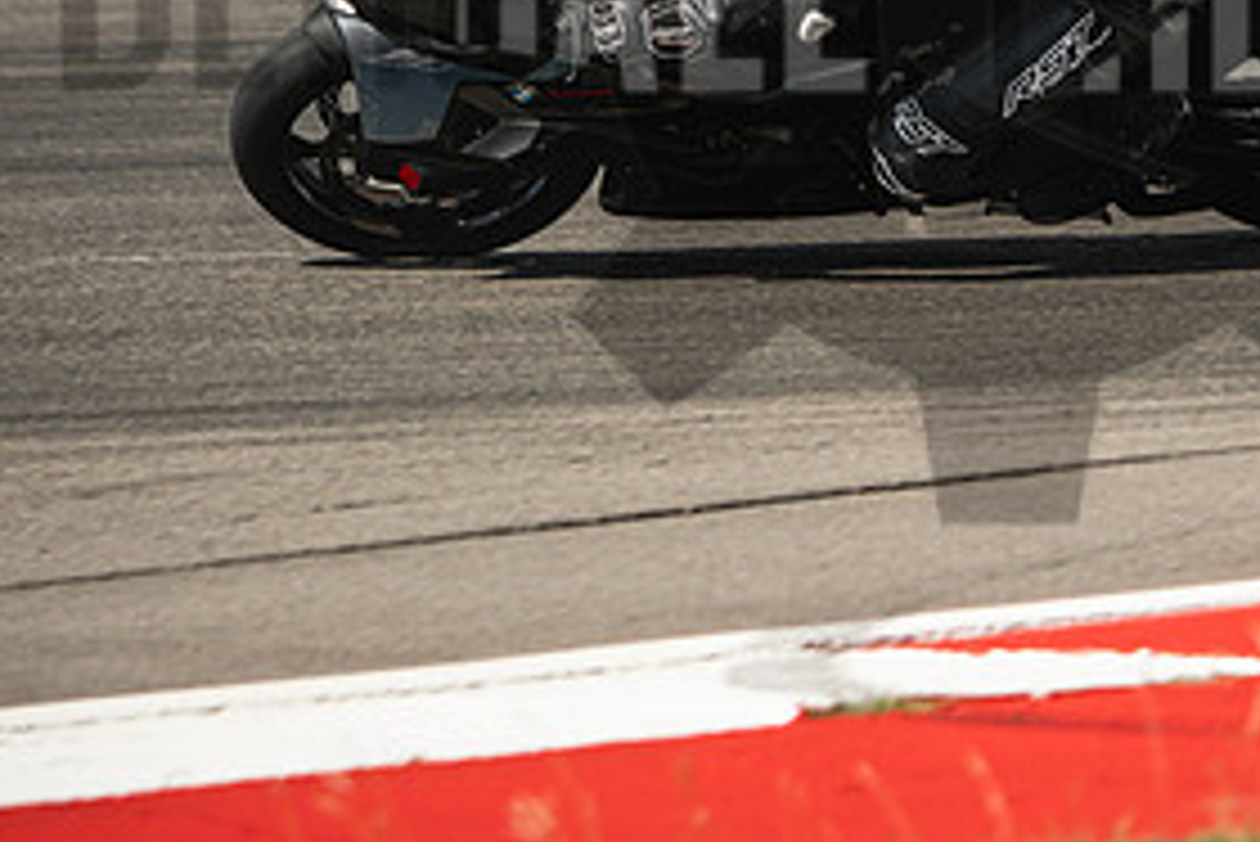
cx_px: 1008
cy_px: -25
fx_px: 21745
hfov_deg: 3.3
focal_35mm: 621
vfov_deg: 2.2
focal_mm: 200
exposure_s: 1/1600
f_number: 2.8
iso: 160
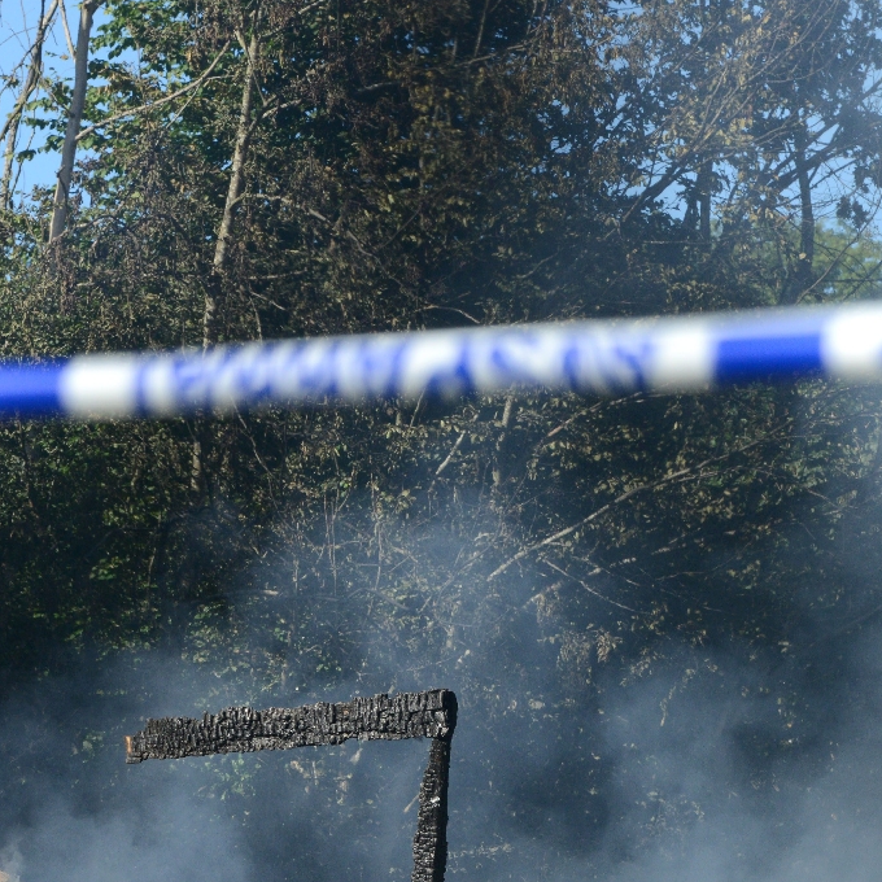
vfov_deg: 10.9
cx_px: 636
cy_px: 441
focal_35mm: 160
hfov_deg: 10.9
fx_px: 4612
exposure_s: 1/800
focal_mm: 125
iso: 800
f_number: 11
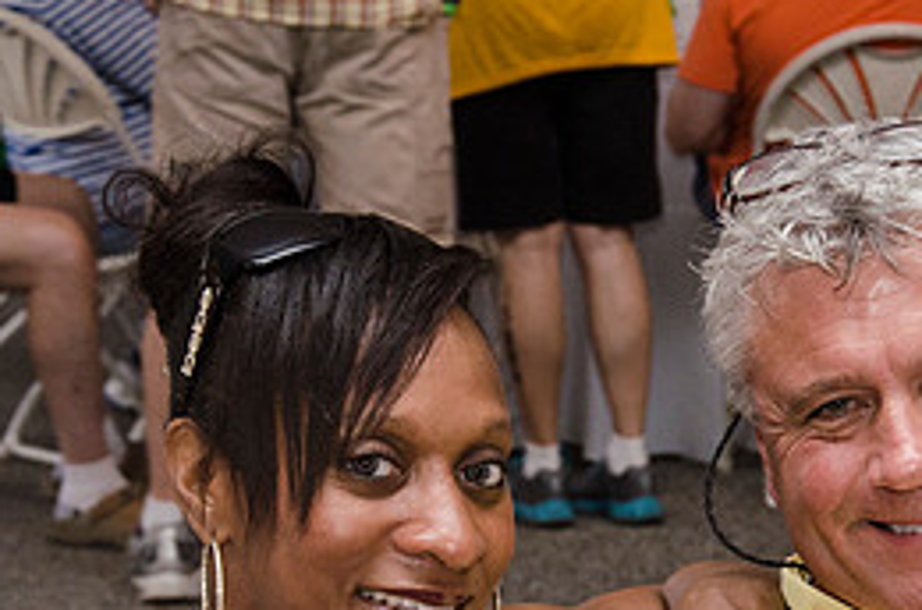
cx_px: 791
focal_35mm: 194
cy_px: 599
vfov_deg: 7.0
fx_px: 4956
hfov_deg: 10.6
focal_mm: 58
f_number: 8
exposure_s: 1/60
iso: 800
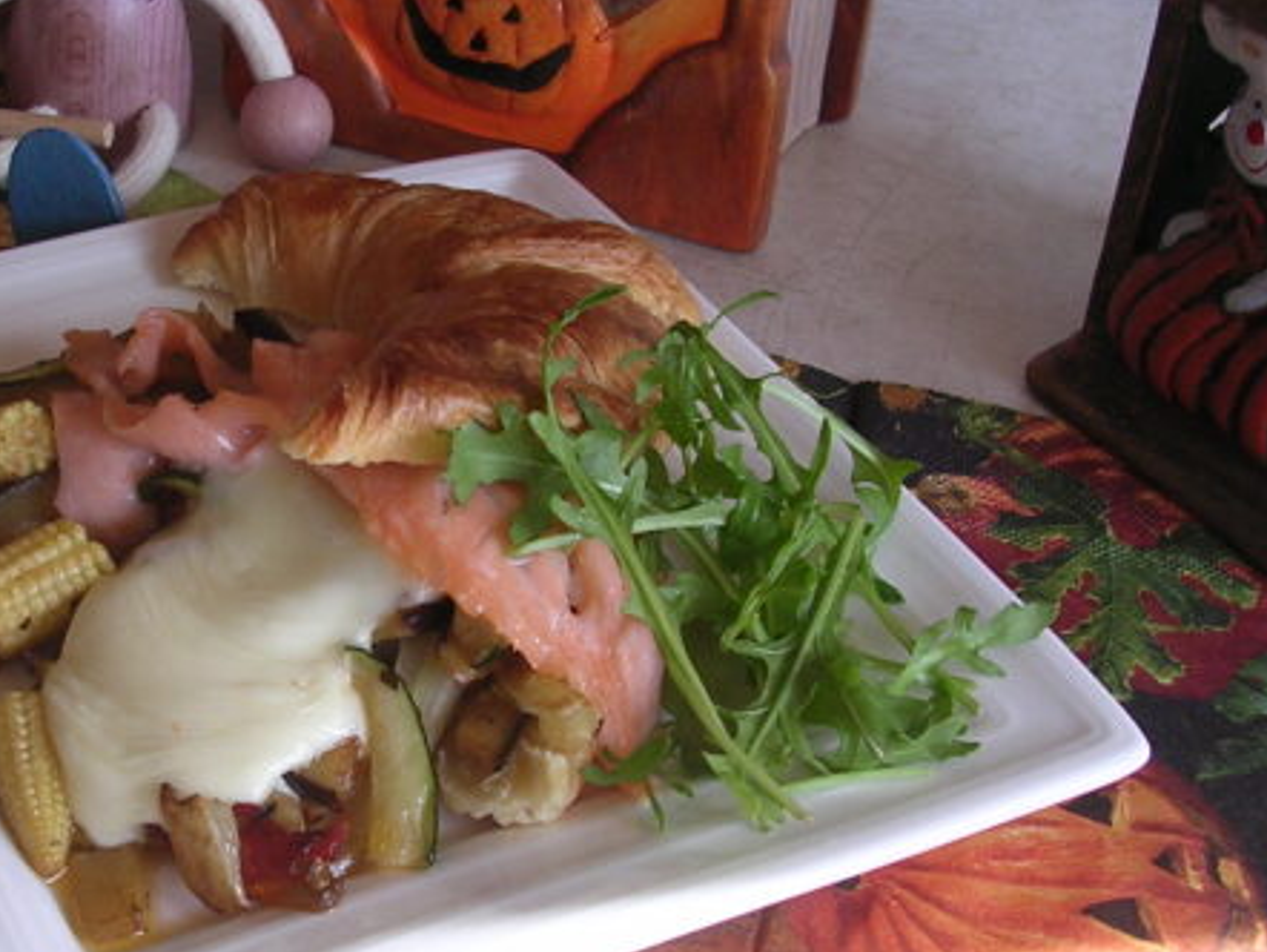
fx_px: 2417
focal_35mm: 66
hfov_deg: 29.1
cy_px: 499
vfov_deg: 22.3
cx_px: 401
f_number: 2.8
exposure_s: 1/55.6
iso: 100
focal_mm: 5.8
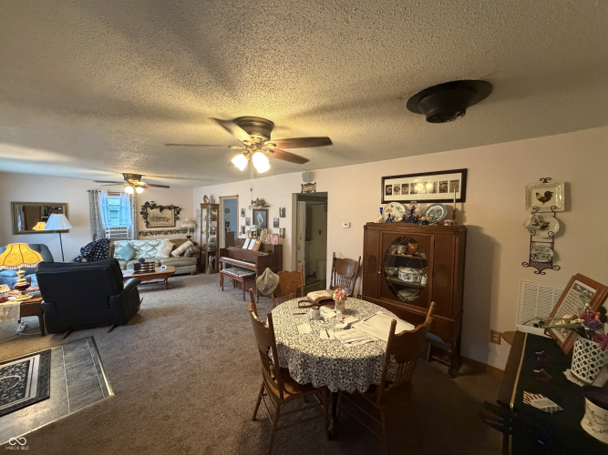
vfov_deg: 85.7
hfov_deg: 102.1
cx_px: 304
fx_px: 246
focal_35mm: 14
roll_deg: -1.2
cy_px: 228
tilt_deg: -4.0
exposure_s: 1/60
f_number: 2.2
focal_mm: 2.22
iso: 800
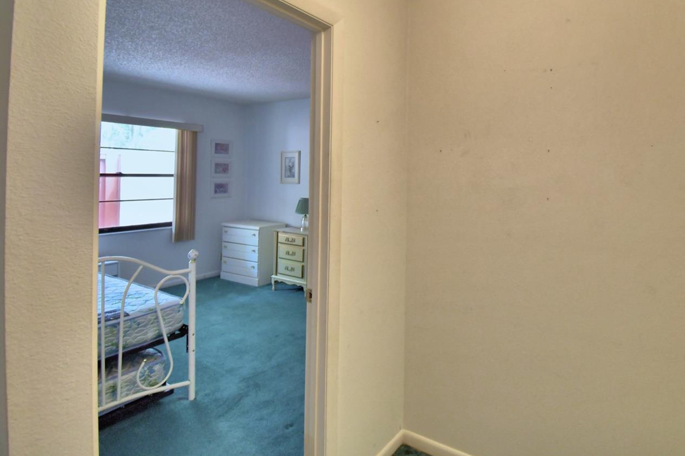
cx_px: 425
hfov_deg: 85.4
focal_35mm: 19
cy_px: 171
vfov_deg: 63.6
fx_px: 361
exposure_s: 1/30
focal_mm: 10
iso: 400
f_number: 4.5
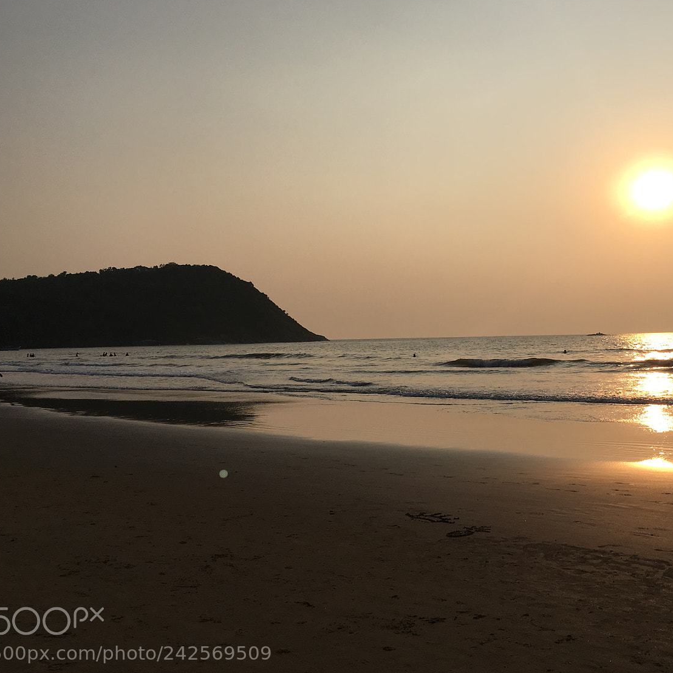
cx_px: 439
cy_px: 336
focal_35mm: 37
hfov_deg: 44.4
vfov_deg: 44.9
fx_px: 814
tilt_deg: +0.0
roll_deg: -0.1
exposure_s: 1/3344
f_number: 2.2
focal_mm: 4.15
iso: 25
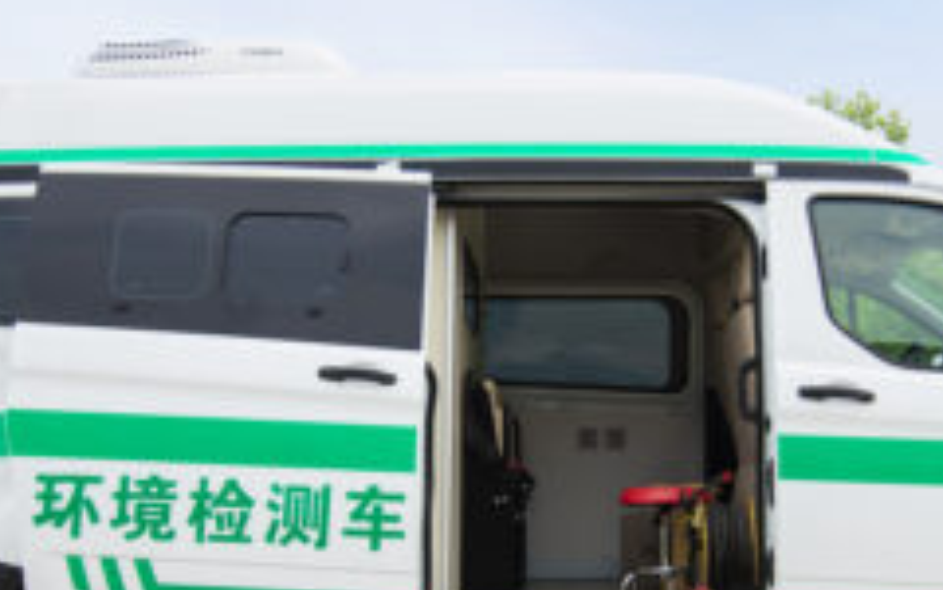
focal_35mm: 51
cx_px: 613
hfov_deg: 39.2
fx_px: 1311
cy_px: 427
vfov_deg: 25.1
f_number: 4
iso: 100
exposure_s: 1/320
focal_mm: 20
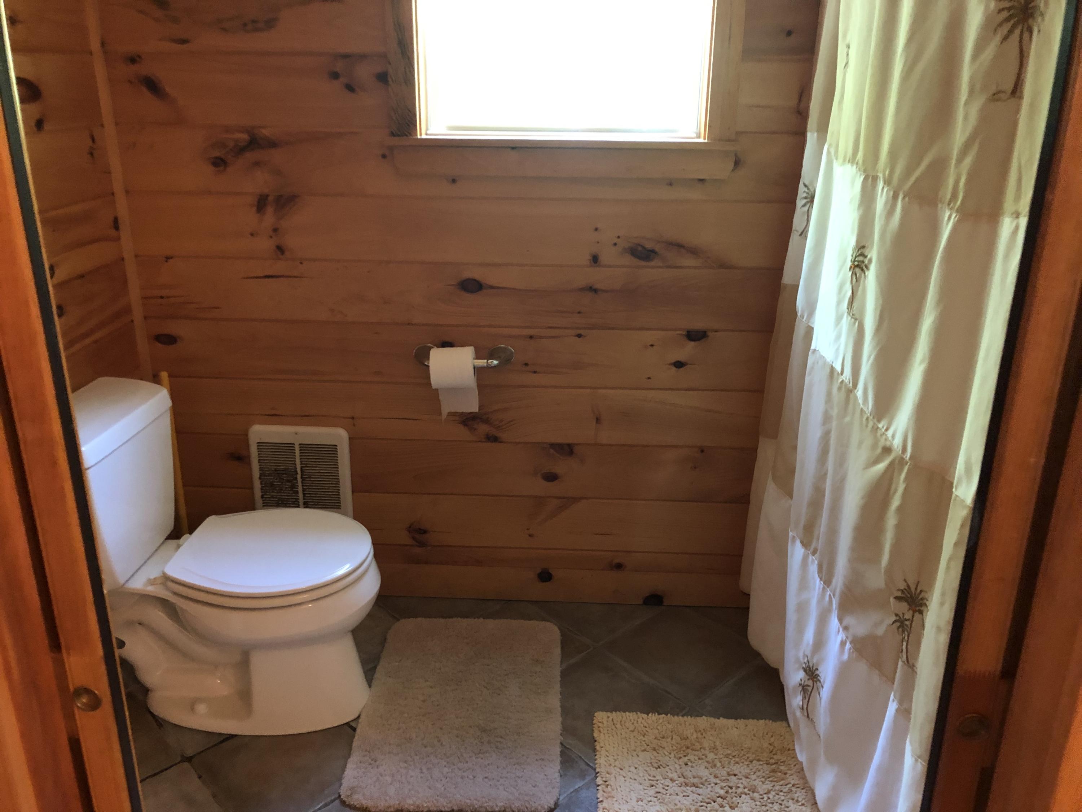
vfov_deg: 49.7
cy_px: 406
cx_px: 541
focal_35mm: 28
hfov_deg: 63.4
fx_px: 875
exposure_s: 1/4
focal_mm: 3.99
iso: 100
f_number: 1.8
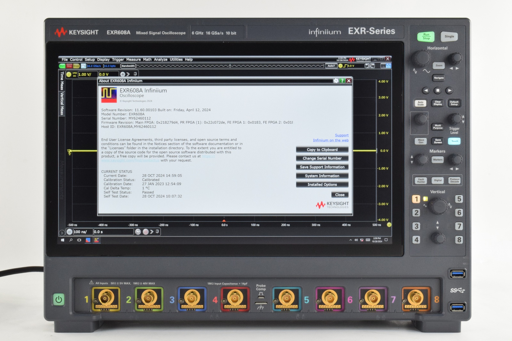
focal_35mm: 60
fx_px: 853
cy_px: 170
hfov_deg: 33.4
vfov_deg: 22.6
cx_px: 256
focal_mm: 40
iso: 1600
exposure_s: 1/30
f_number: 22
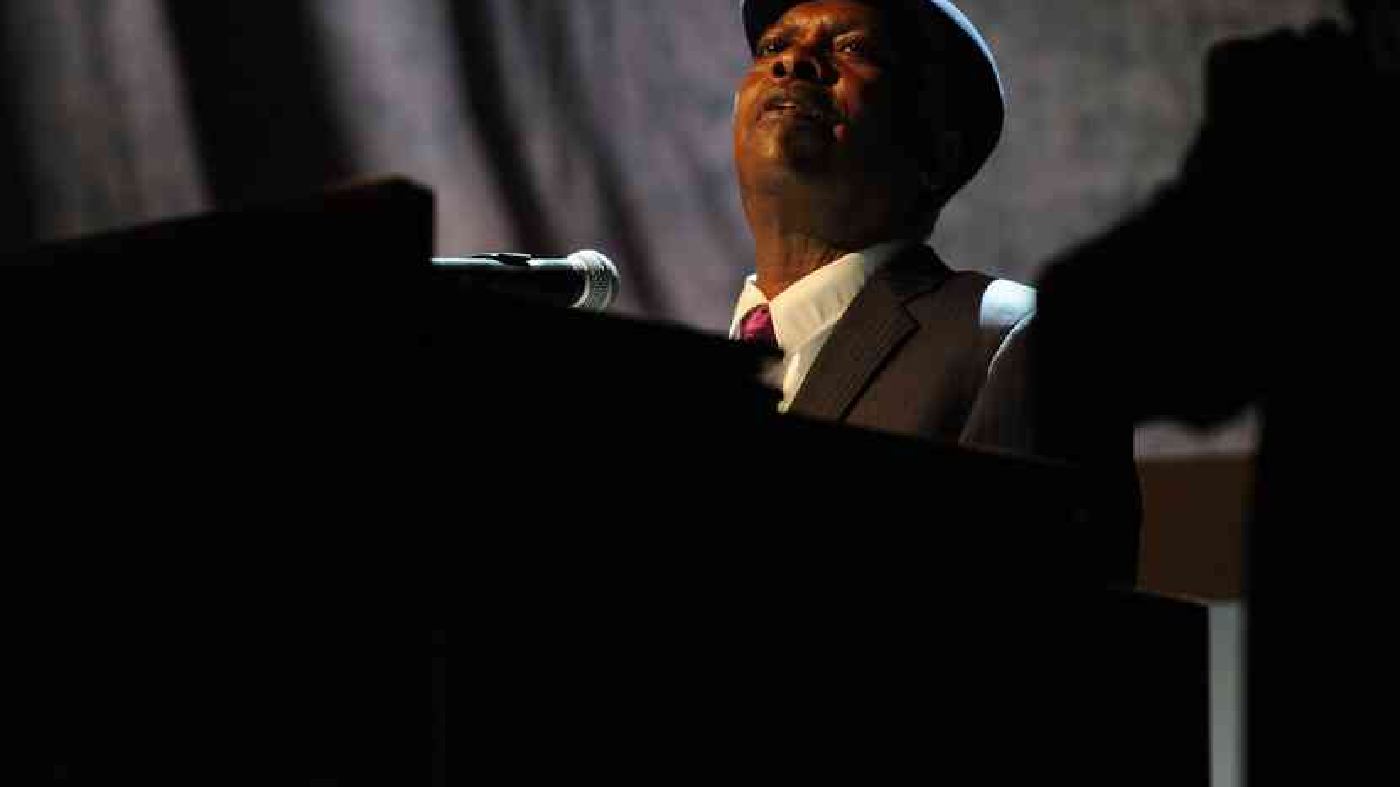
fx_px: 8873
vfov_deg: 5.1
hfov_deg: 9.0
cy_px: 285
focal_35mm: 239
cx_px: 746
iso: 1600
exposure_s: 1/125
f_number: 2.8
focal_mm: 200
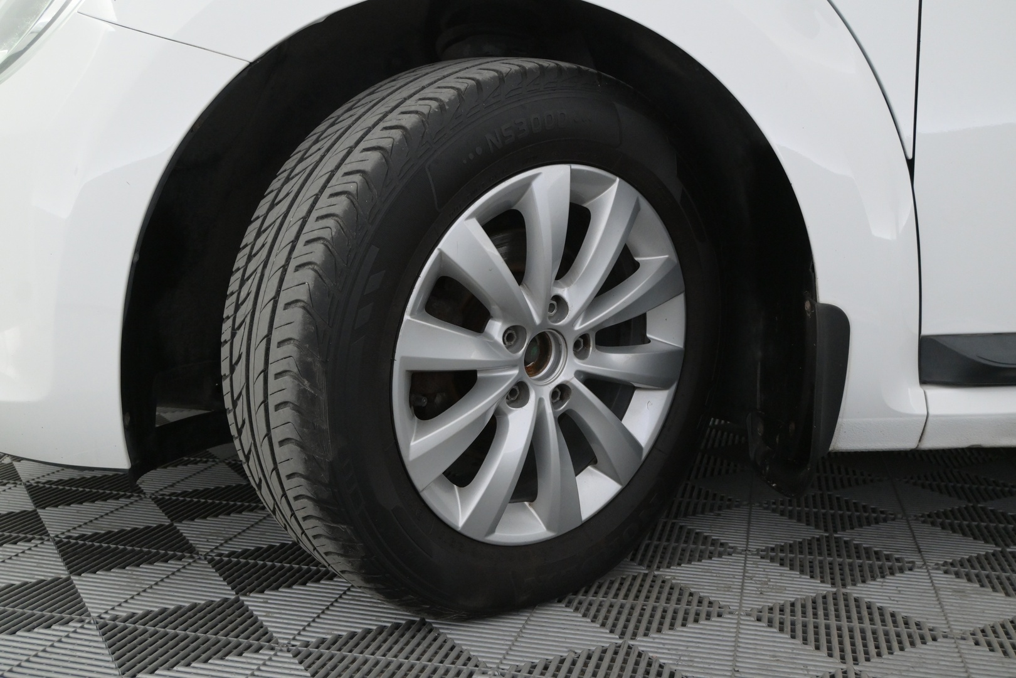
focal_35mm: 37
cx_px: 508
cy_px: 339
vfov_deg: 36.2
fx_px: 1037
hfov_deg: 52.2
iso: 2500
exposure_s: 1/125
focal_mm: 24.5
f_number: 5.6
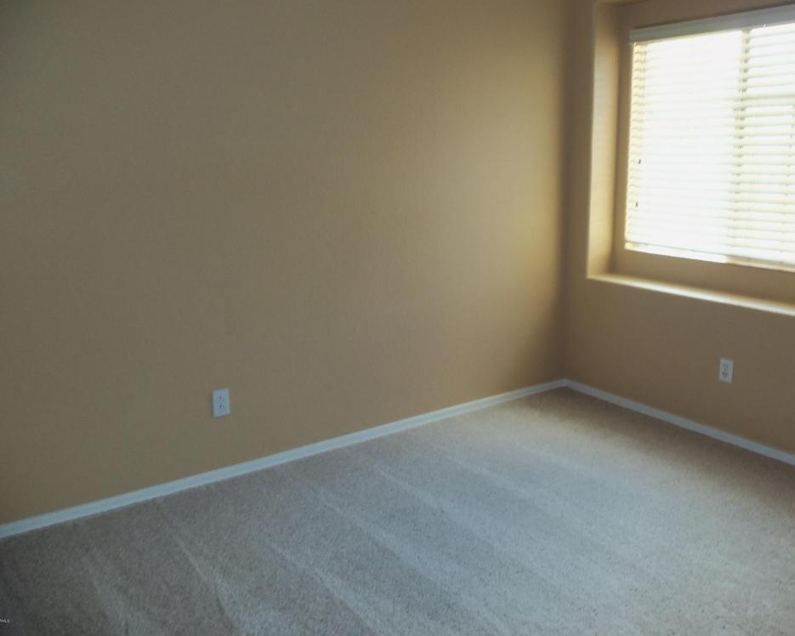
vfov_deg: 47.1
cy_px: 315
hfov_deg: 57.1
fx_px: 729
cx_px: 422
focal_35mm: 31
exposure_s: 1/30
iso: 125
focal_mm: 5.2
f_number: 3.4
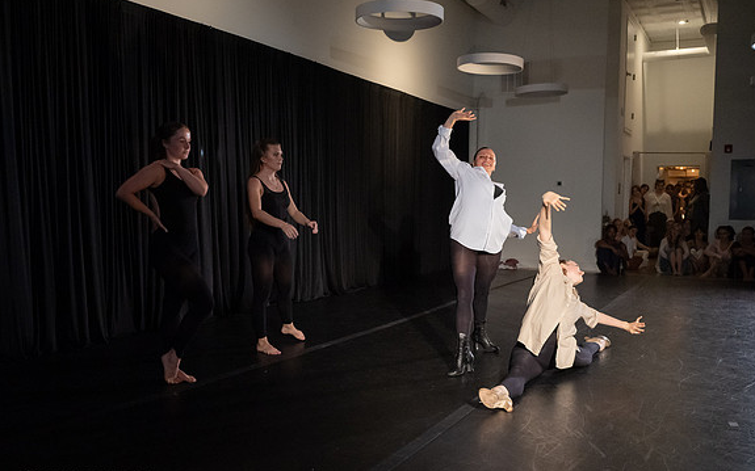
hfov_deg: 54.0
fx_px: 741
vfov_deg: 35.3
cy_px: 248
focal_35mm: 36
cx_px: 356
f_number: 4
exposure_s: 1/400
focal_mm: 31
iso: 6400
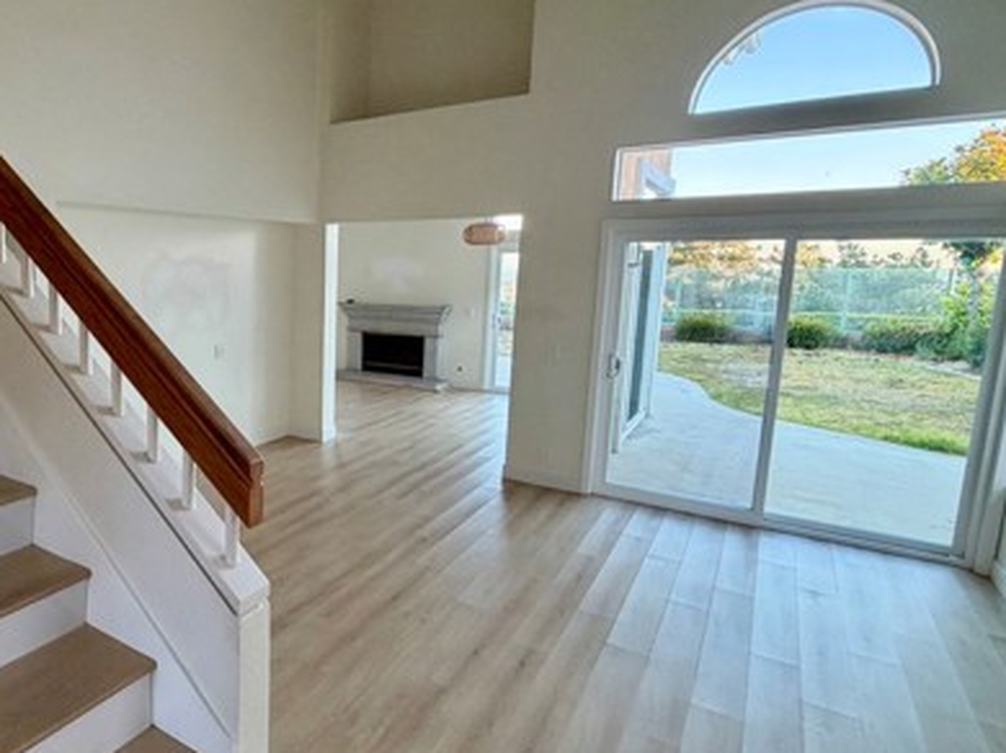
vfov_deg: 58.8
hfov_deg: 69.7
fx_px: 668
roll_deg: -0.9
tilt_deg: -9.3
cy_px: 366
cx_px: 268
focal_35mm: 23
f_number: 2.2
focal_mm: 2.22
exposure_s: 1/60
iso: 200
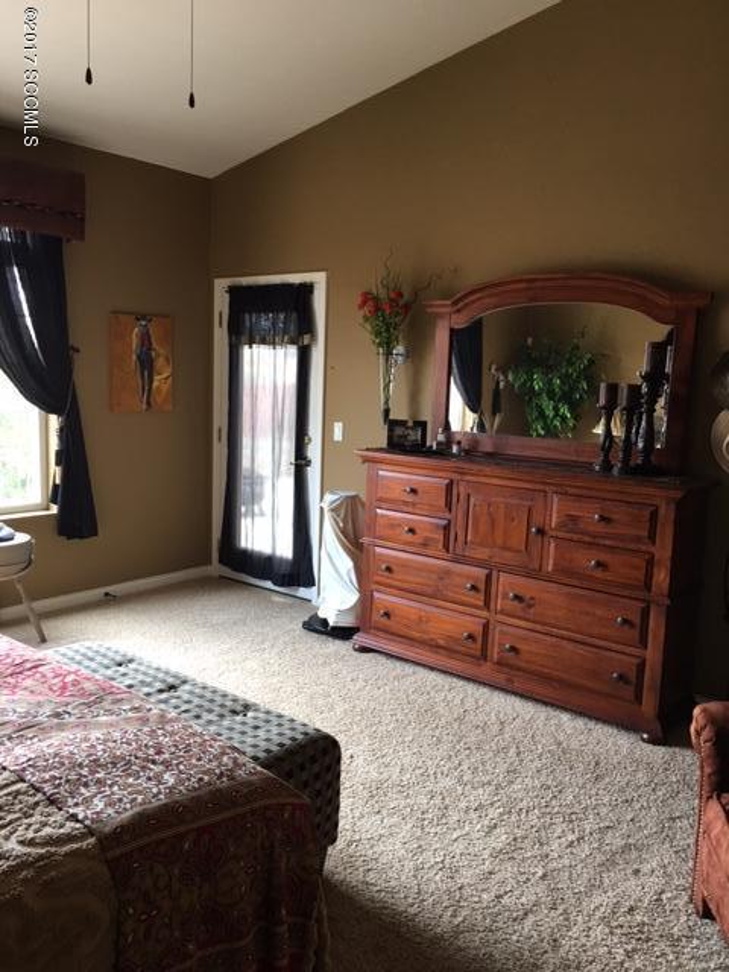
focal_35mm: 29
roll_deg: -2.0
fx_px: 814
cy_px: 486
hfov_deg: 48.2
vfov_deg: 61.7
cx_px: 364
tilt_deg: -3.3
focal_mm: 4.15
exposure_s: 1/15
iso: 32
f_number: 2.2
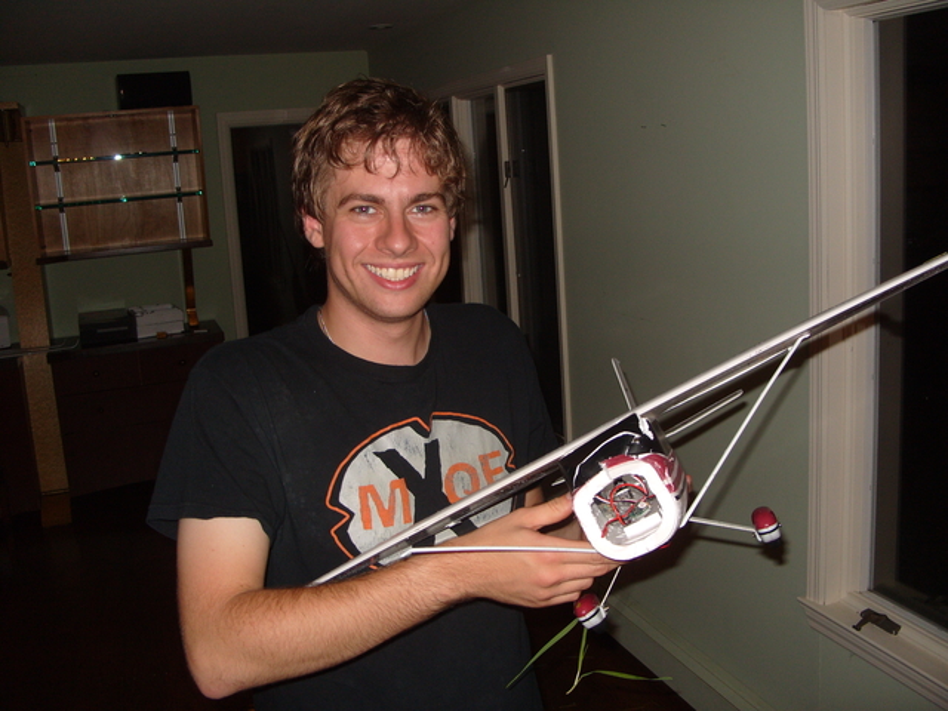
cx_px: 474
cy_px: 356
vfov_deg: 40.7
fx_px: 959
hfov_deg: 52.6
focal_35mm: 35
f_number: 2.8
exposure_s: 1/45
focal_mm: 7.8
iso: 100
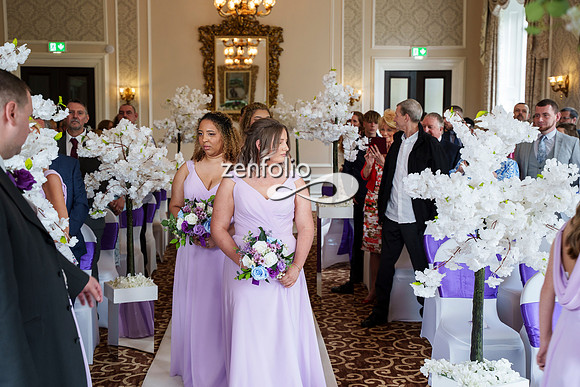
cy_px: 188
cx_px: 298
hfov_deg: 38.6
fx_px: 829
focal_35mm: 51
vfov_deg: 26.3
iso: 400
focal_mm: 50
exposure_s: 1/100
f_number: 4
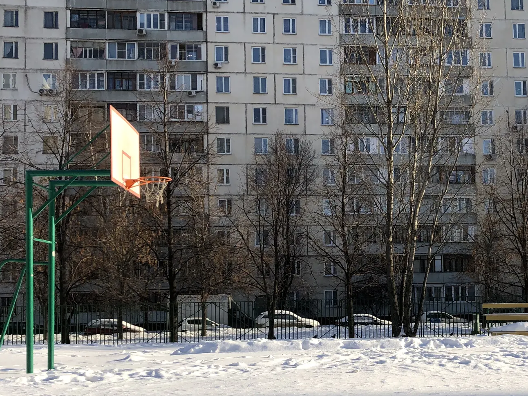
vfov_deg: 27.9
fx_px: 793
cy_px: 246
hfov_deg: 35.9
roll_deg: +3.2
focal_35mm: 52
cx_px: 402
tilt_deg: +4.9
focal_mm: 4
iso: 20
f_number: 1.8
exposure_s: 1/1333
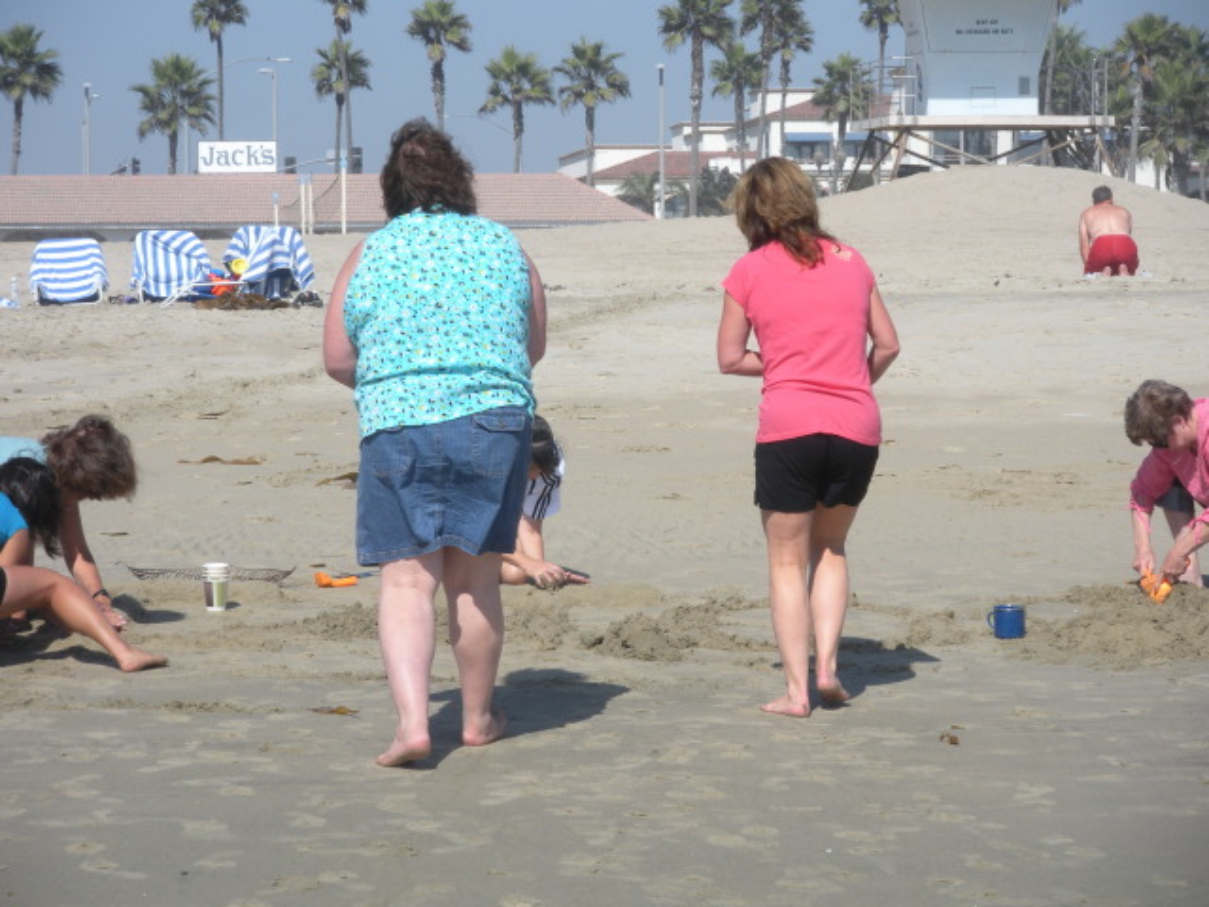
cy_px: 454
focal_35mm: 121
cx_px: 604
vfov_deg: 12.2
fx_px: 4226
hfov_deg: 16.3
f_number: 5.3
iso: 64
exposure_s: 1/440
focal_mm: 21.2
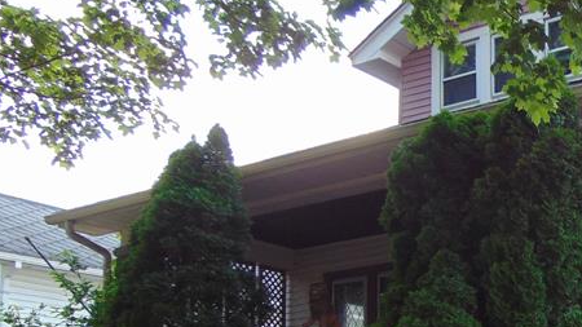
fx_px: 957
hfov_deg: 30.4
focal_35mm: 62
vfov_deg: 18.5
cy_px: 385
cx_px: 635
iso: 80
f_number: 3
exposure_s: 1/160
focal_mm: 4.5
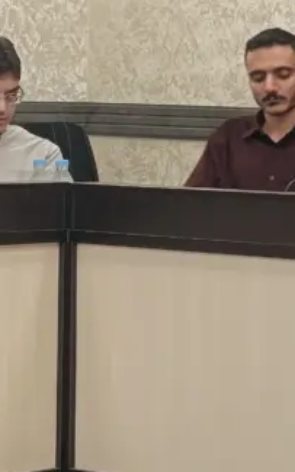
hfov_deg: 8.0
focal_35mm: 157
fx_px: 2020
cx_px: 586
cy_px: 206
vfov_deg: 13.3
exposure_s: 1/99.9
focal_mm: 6.14
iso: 500
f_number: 1.65
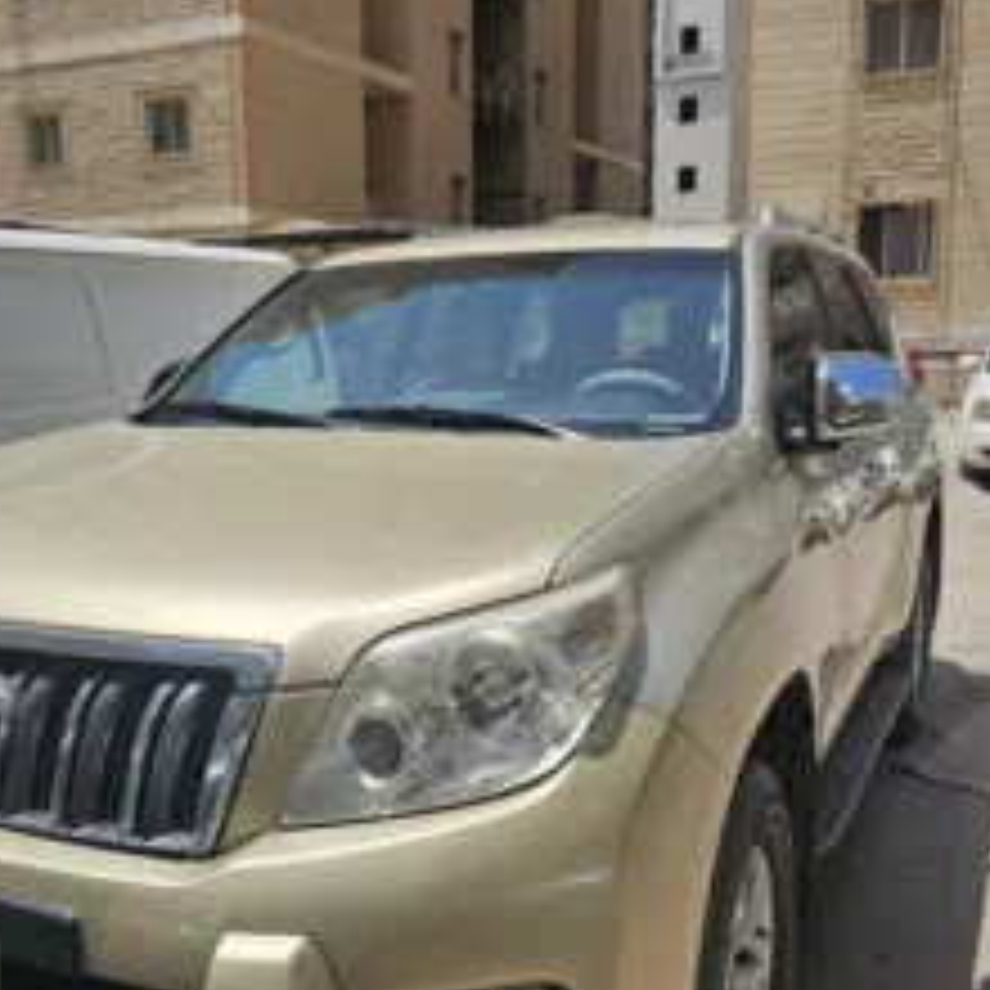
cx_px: 387
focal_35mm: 37
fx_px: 1197
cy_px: 486
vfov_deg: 44.9
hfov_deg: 44.6
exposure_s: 1/1123
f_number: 1.7
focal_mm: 6.3
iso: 10
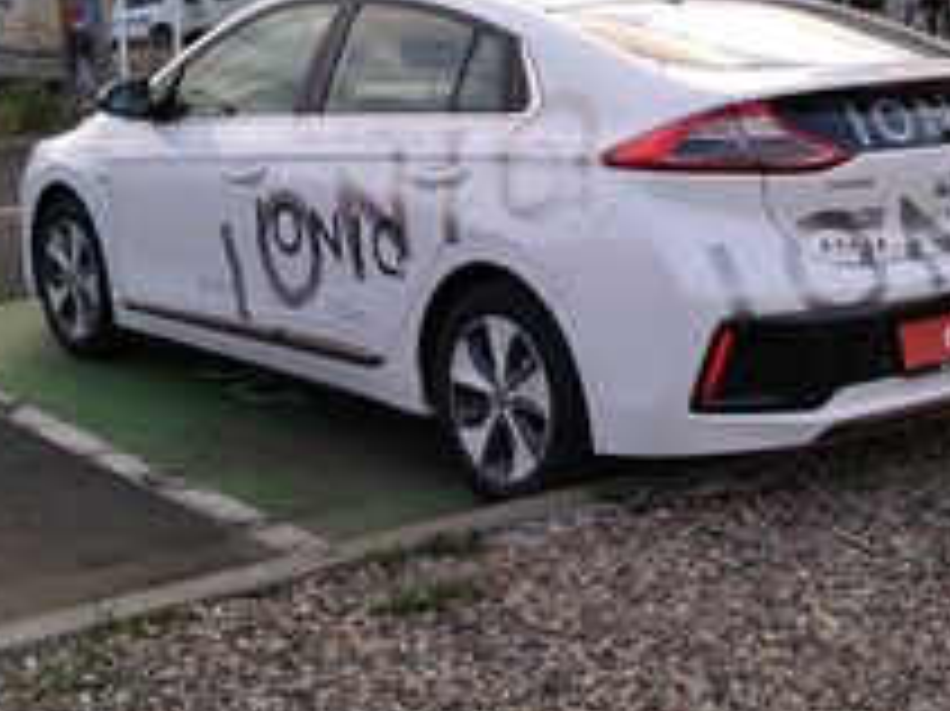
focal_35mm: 64
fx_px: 1755
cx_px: 635
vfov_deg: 22.8
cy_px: 252
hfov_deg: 30.1
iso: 100
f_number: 2.2
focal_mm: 3.46
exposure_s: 1/232
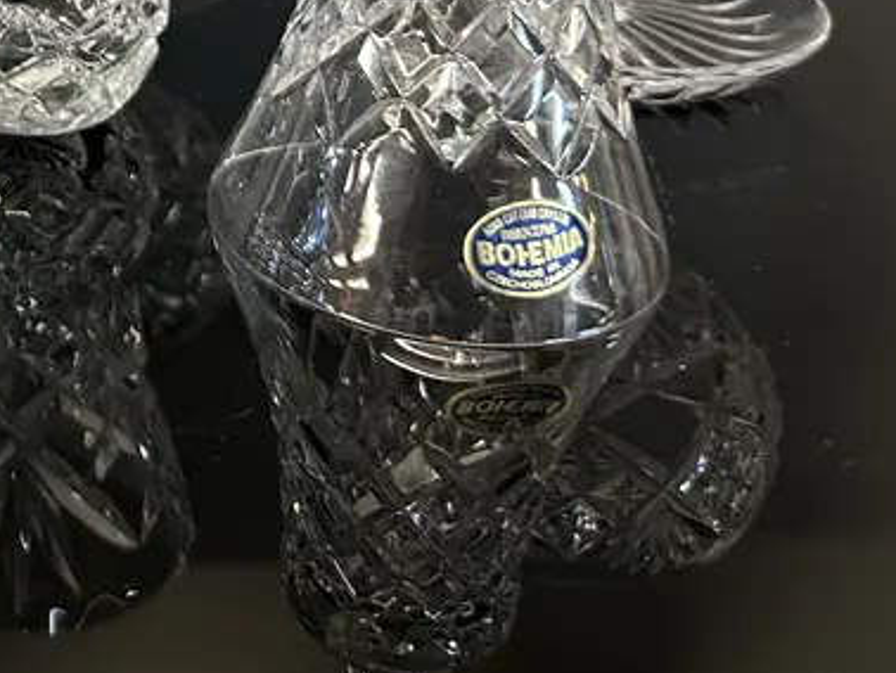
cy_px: -201
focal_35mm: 65
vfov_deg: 20.6
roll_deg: -0.9
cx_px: -140
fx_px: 1684
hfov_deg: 26.9
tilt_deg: -16.4
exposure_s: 1/50
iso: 320
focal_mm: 6.86
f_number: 1.78
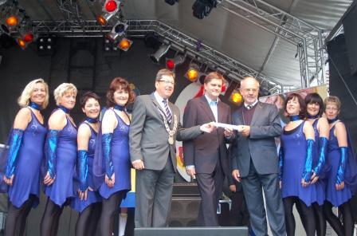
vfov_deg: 34.0
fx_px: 386
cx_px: 178
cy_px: 118
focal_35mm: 39
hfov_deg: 49.7
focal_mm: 26
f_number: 4.5
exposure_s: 1/80
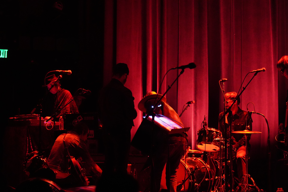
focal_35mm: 105
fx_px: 840
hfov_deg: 19.5
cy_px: 96
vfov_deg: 13.0
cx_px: 144
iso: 12800
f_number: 4
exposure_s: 1/100
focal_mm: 105
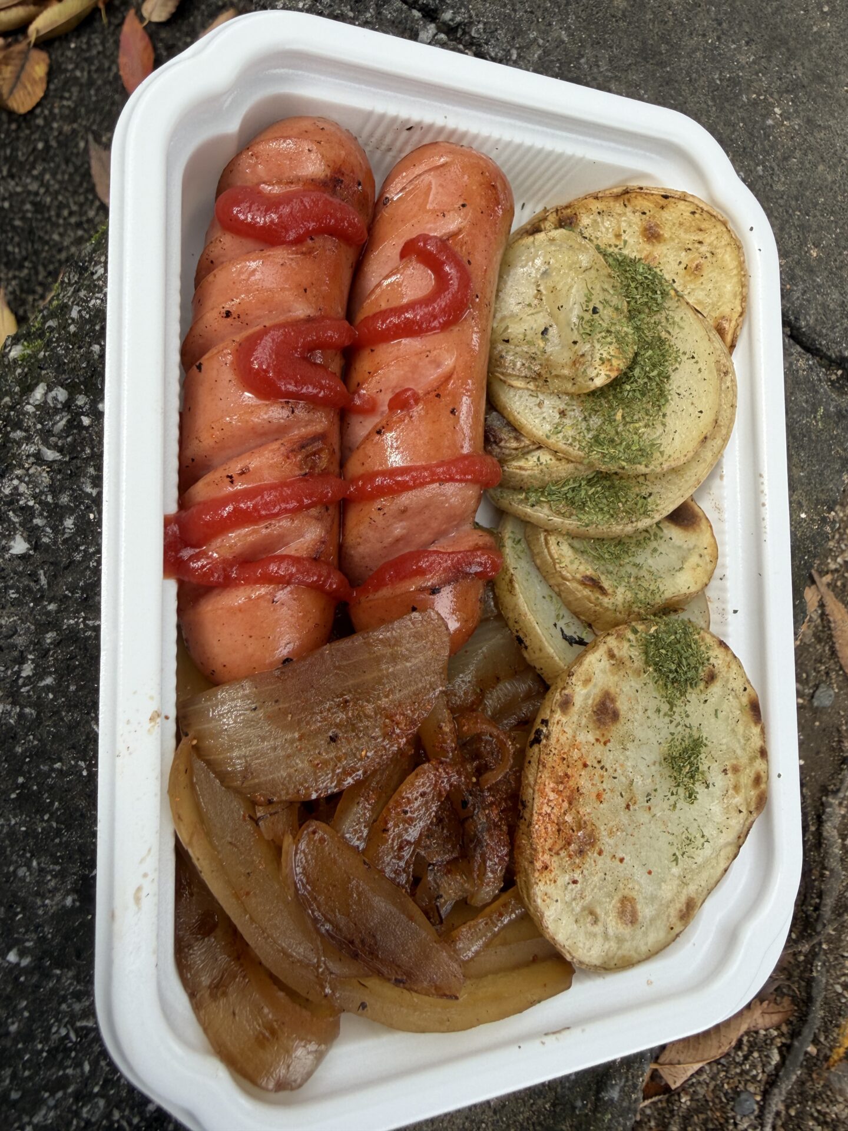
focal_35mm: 26
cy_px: 566
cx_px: 424
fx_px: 849
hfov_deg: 53.1
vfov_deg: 67.3
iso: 50
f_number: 2.2
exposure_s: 1/440
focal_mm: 2.22
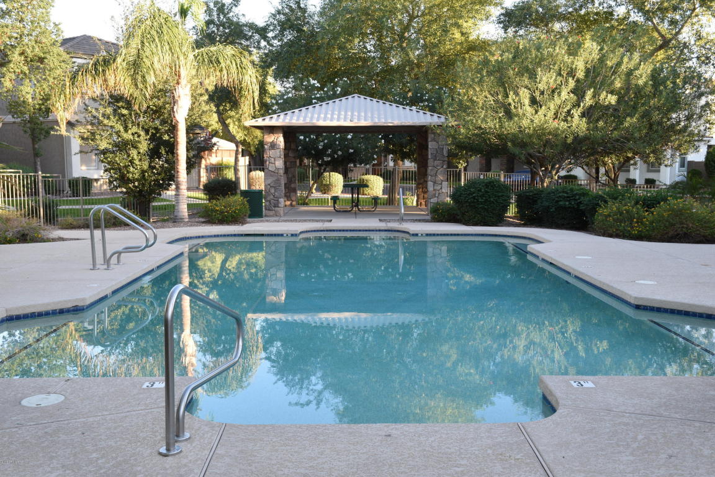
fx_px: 804
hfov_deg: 47.9
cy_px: 238
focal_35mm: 40
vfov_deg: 33.0
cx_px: 358
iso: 400
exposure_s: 1/160
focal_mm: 27
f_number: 6.3
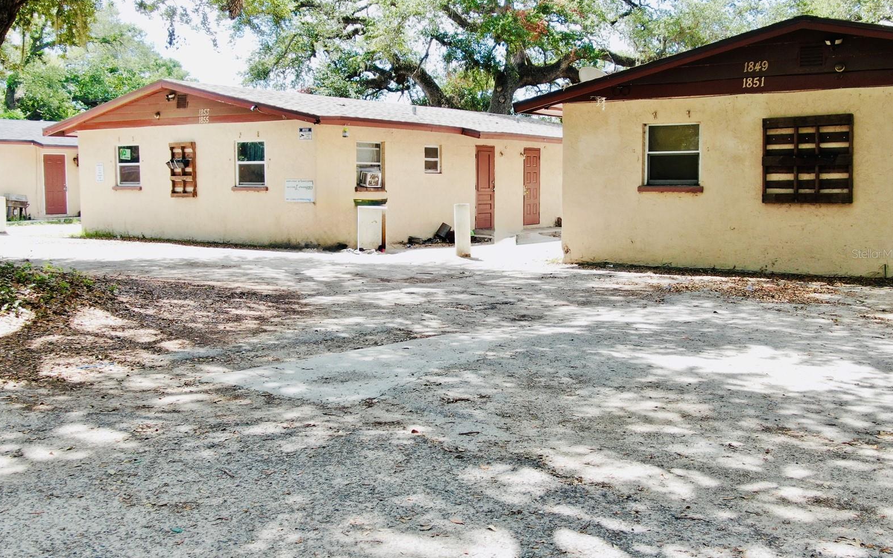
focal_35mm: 40
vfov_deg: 32.0
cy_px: 253
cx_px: 450
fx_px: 973
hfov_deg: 49.3
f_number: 3.4
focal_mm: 6.35
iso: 100
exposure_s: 1/240
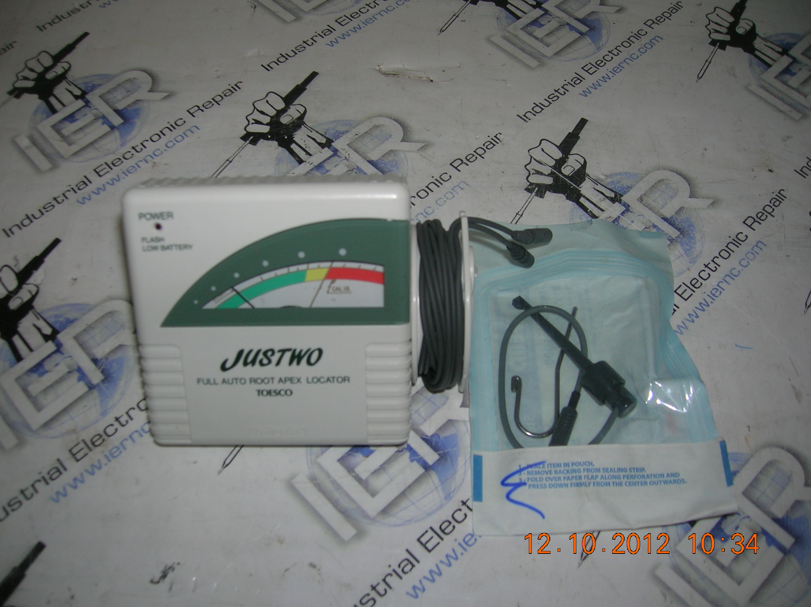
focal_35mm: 34
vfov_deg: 41.7
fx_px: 796
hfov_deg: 54.0
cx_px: 406
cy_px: 304
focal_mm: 5.7
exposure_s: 1/60.1
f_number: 2.9
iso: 50
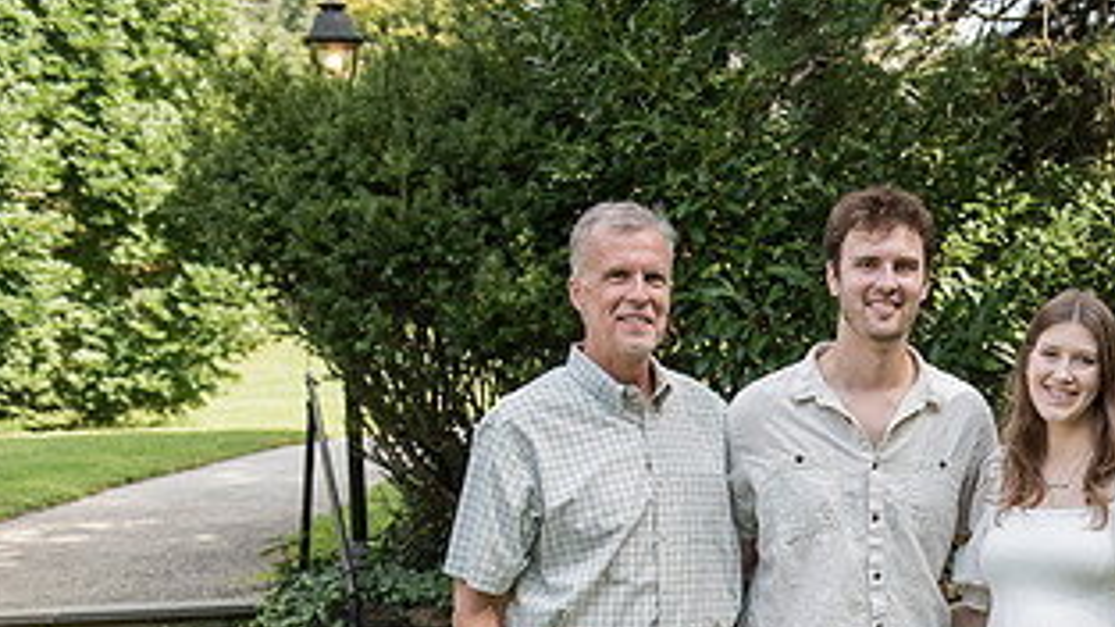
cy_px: 625
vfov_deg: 17.3
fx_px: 2010
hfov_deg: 29.7
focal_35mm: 68
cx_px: 1005
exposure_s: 1/800
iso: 640
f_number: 4
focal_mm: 35
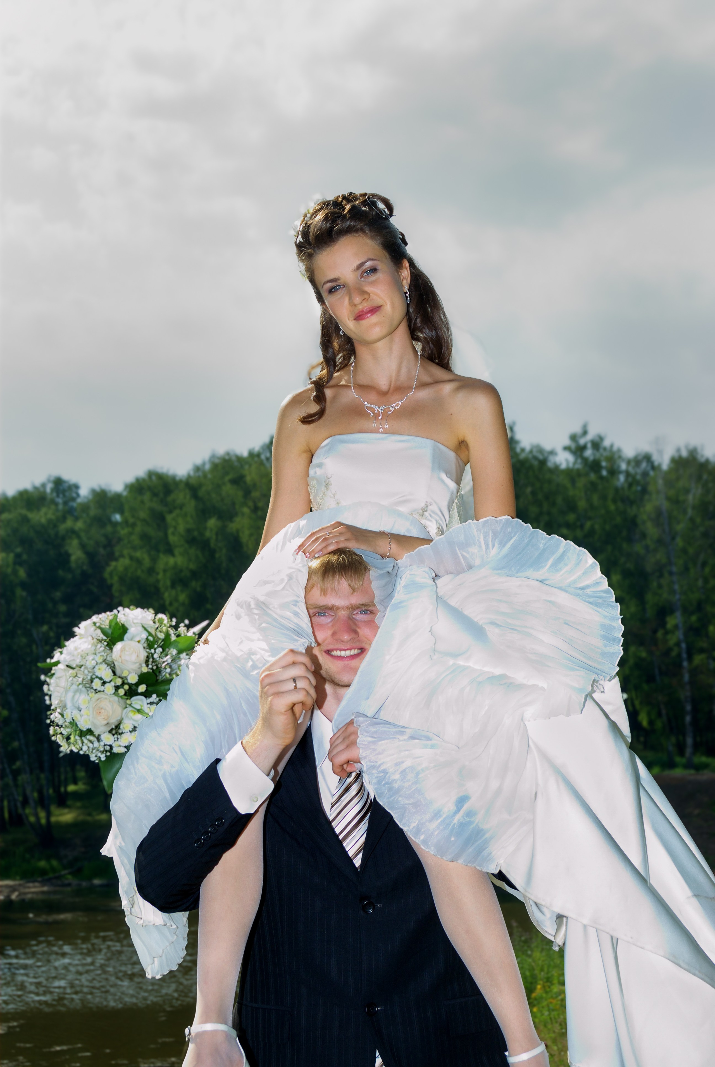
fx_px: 1960
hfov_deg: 20.7
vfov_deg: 30.5
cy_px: 534
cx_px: 358
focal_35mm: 66
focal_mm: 44
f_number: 8
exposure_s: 1/250
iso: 200
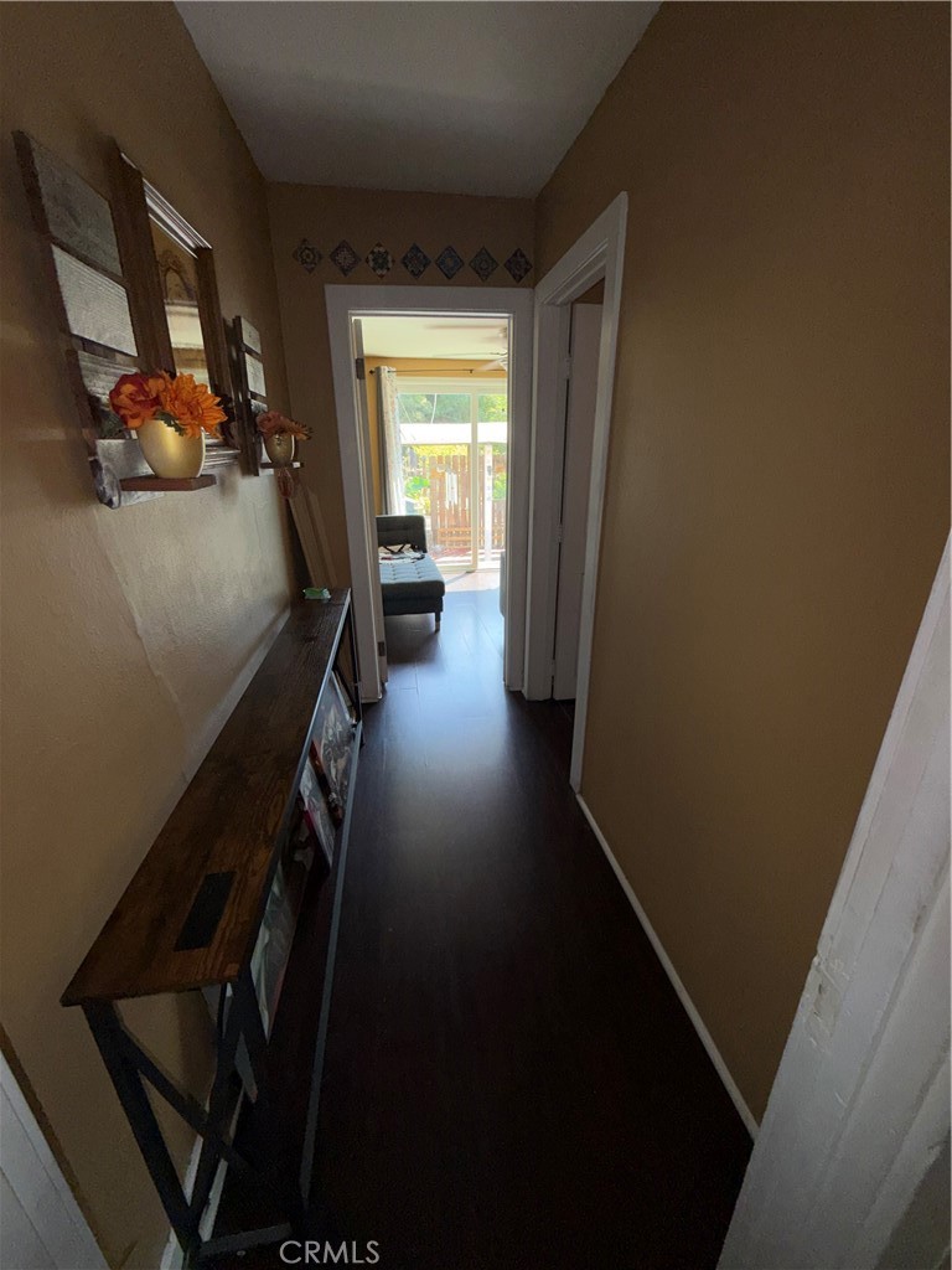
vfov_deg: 102.1
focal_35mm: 14
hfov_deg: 85.7
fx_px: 513
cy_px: 635
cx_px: 476
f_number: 2.2
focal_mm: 2.22
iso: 32
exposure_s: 1/60
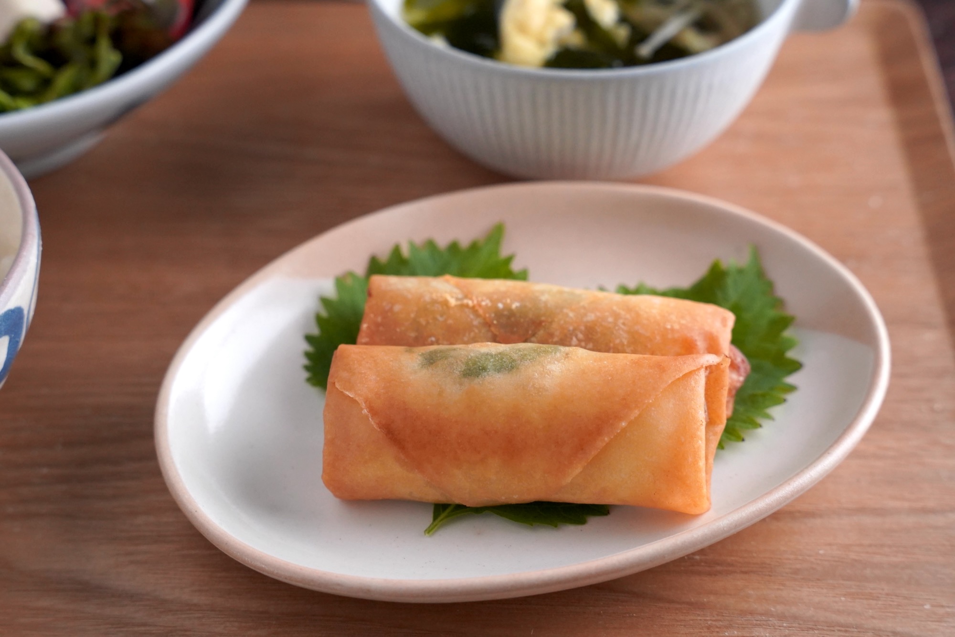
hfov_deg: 28.8
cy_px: 318
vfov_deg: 19.5
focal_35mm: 70
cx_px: 478
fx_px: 1857
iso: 5000
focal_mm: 70
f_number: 6.3
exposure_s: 1/400
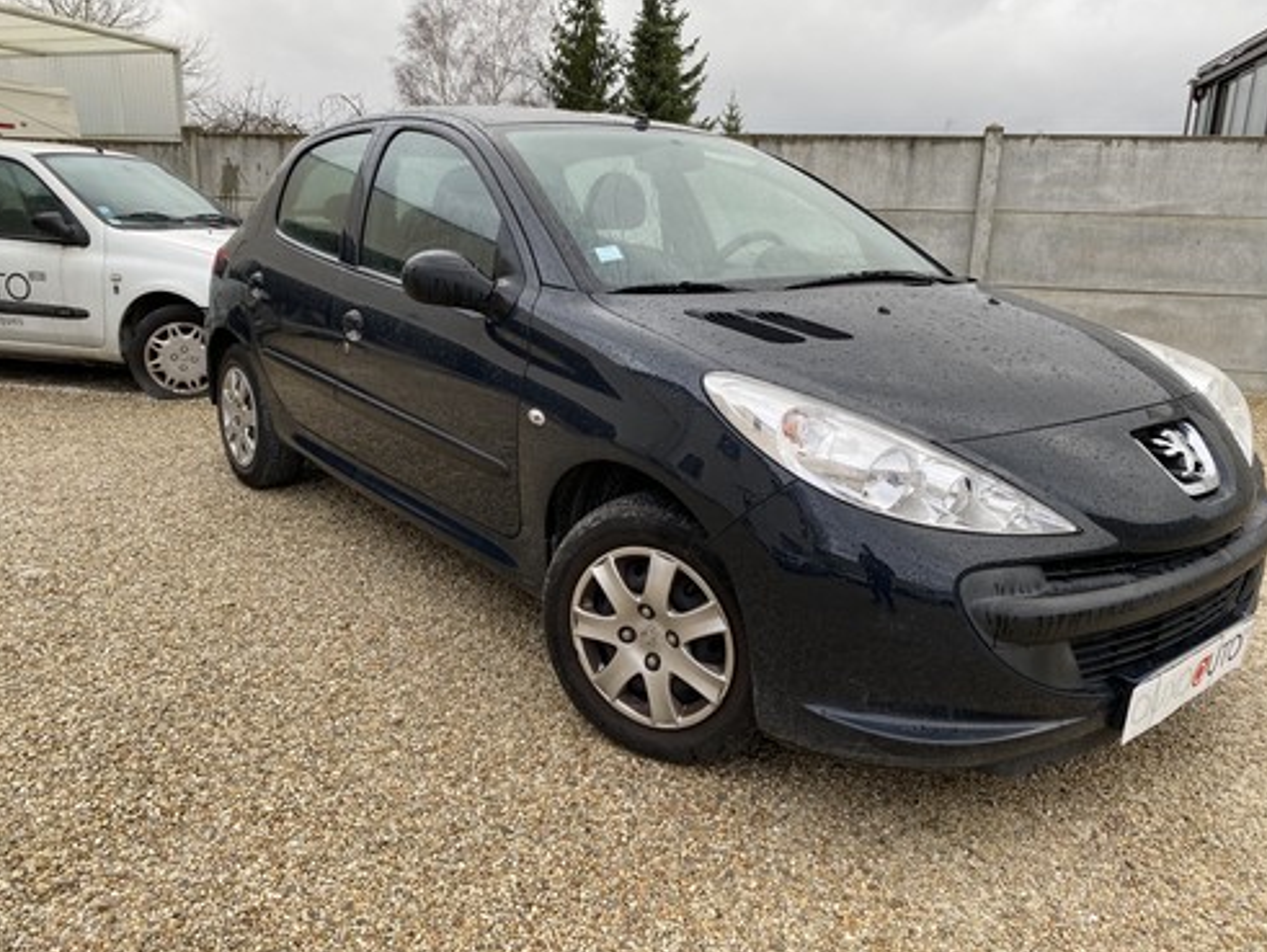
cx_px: 640
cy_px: 463
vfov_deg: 51.4
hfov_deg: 65.3
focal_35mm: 27
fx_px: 989
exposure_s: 1/130
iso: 32
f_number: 1.8
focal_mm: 4.25
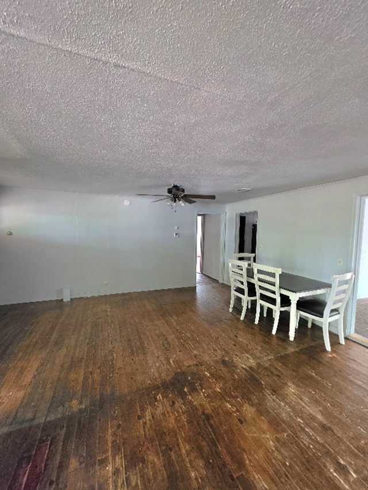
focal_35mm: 13
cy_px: 245
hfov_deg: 89.9
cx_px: 184
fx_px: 184
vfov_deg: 106.2
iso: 1000
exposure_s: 1/30
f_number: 1.9
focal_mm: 2.2
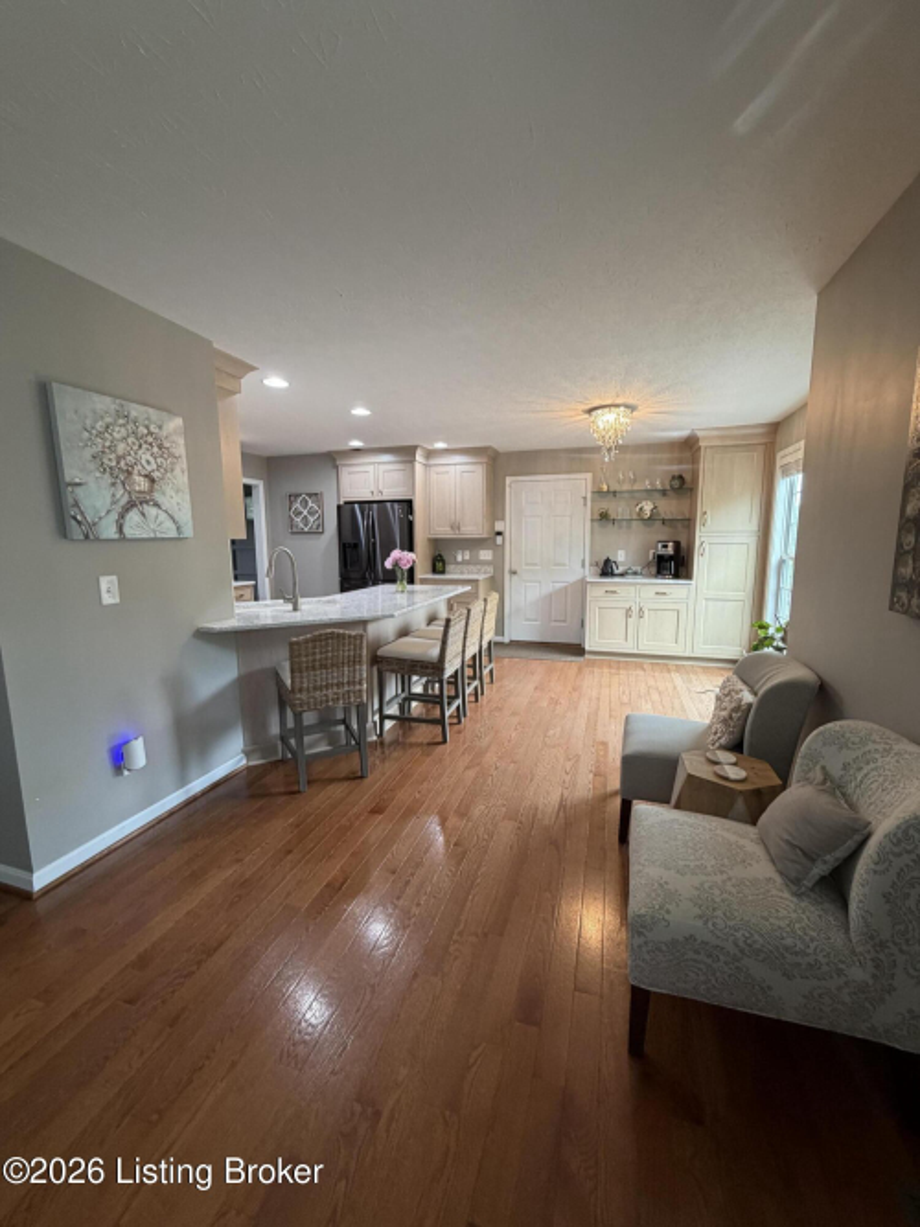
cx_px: 460
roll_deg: +0.6
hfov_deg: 85.7
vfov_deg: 102.1
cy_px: 614
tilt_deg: -8.0
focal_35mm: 14
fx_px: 496
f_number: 2.2
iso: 250
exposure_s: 1/60
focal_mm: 2.22
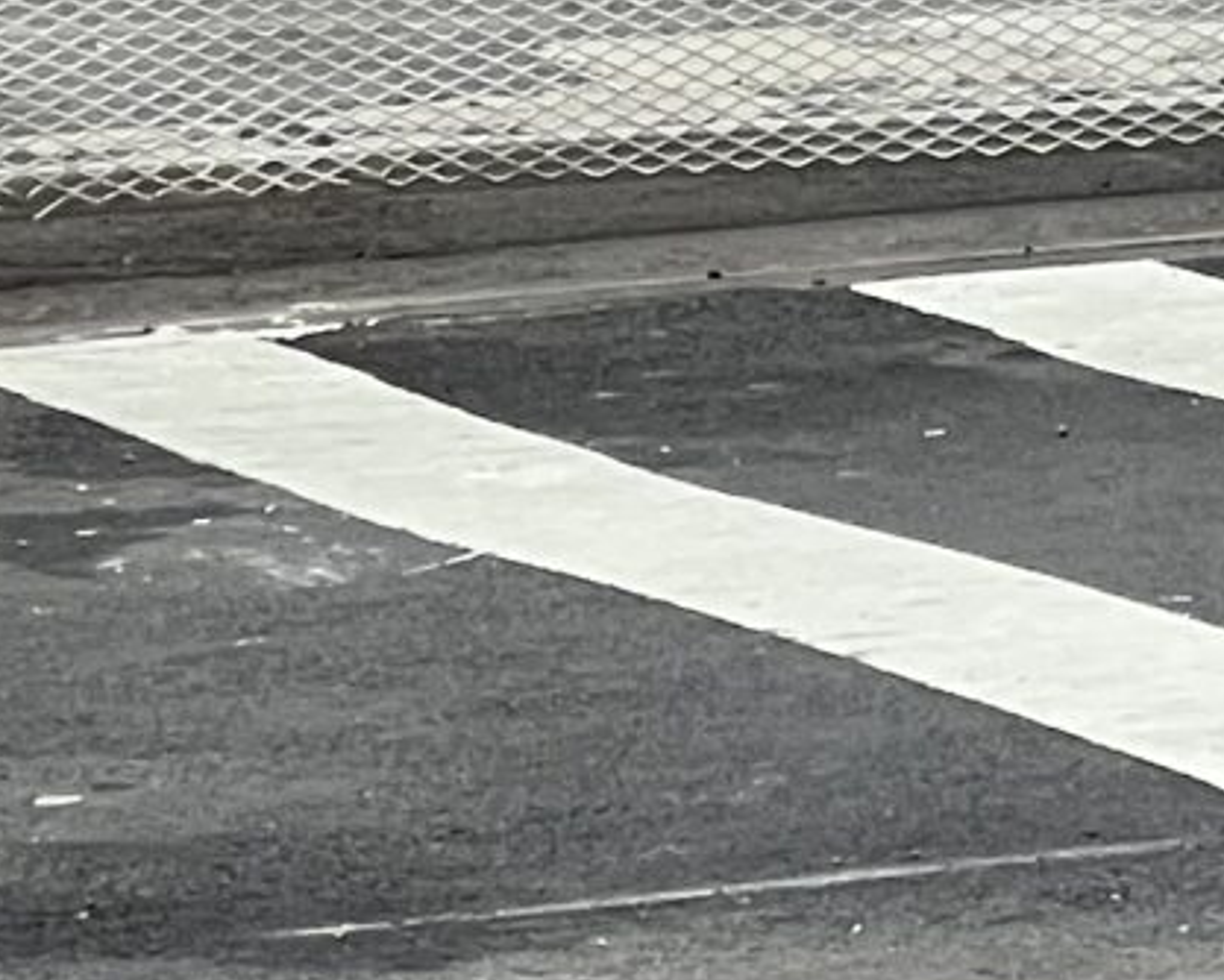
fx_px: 16708
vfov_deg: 3.3
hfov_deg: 4.2
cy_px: -907
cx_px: 1670
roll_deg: +1.3
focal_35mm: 461
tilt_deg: -1.5
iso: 250
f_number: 2.8
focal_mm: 9
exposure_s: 1/112
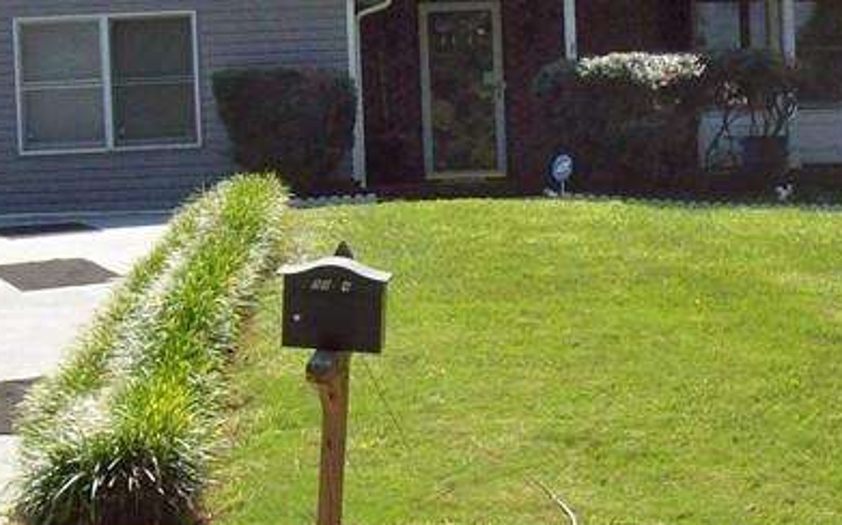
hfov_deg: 20.7
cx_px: 592
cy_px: 309
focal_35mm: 100
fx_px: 2294
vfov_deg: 13.1
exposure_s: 1/462
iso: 80
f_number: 4.8
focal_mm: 6
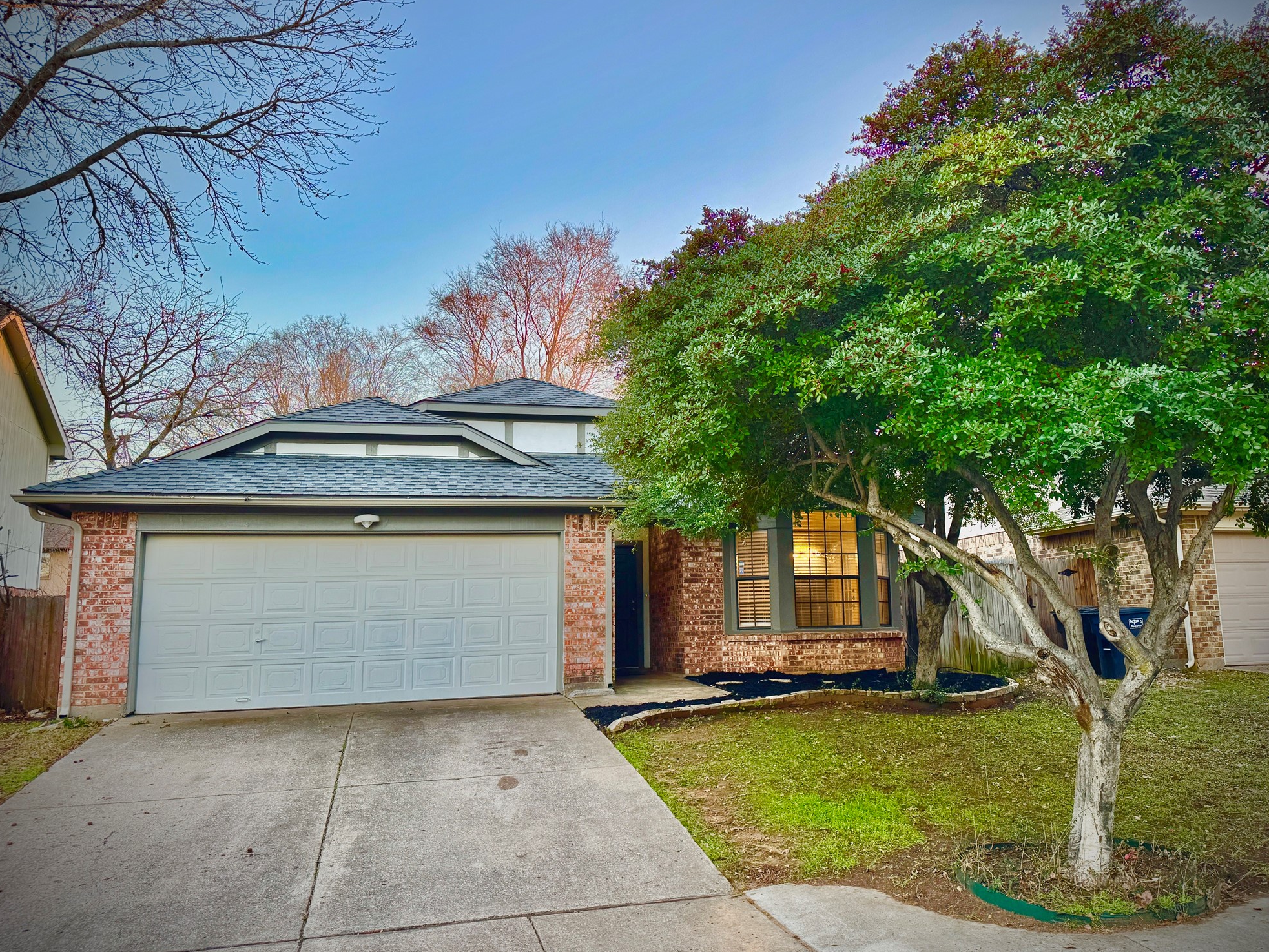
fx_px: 917
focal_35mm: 25
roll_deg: +1.4
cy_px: 458
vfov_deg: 54.9
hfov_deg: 69.4
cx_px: 649
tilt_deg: +10.1
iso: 64
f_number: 1.78
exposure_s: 1/215
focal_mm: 6.76
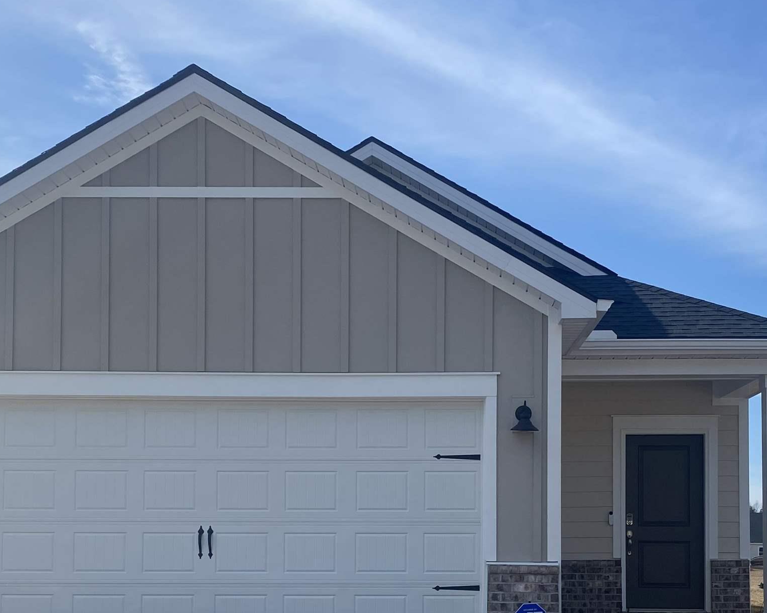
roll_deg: -0.4
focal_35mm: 51
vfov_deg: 28.8
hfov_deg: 36.7
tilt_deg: +3.3
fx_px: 1158
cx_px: 394
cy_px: 519
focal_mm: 4.25
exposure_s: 1/4608
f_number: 1.8
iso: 32
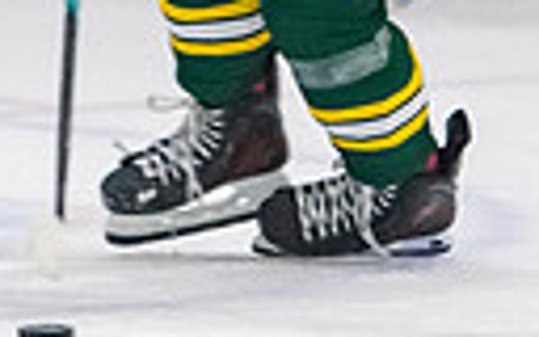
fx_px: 12941
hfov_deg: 2.4
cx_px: -576
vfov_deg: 1.5
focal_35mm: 881
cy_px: -214
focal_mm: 135
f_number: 3.2
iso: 2500
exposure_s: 1/640
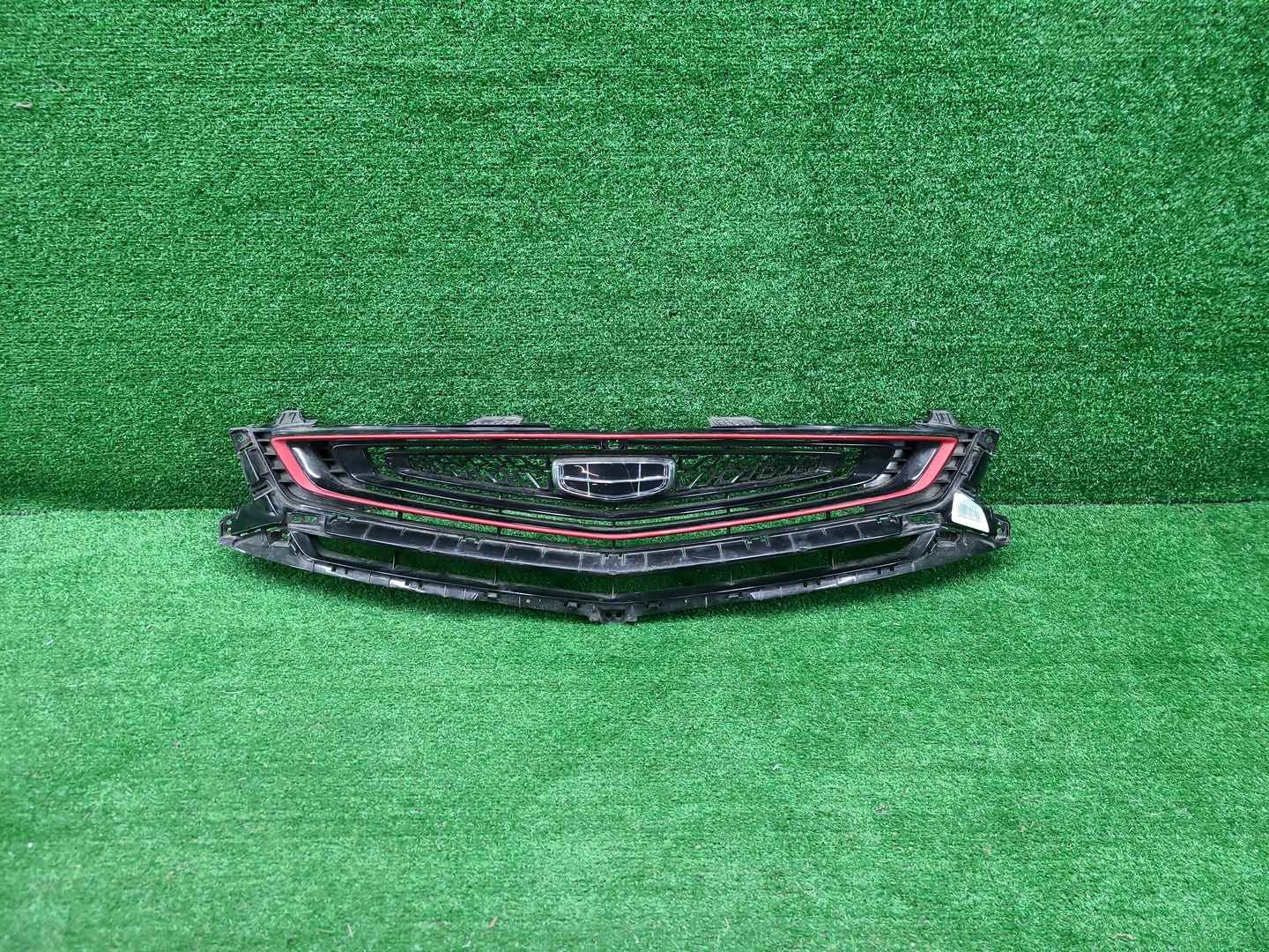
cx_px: 634
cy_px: 476
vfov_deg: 53.1
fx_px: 953
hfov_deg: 67.3
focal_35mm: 26
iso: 191
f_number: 1.8
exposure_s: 1/50
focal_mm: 5.4
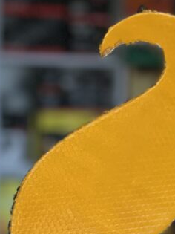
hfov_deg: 11.2
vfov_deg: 14.4
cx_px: 57
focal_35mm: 132
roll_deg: -1.1
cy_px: 287
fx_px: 890
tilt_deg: -9.8
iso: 250
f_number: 2
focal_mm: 6
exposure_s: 1/122
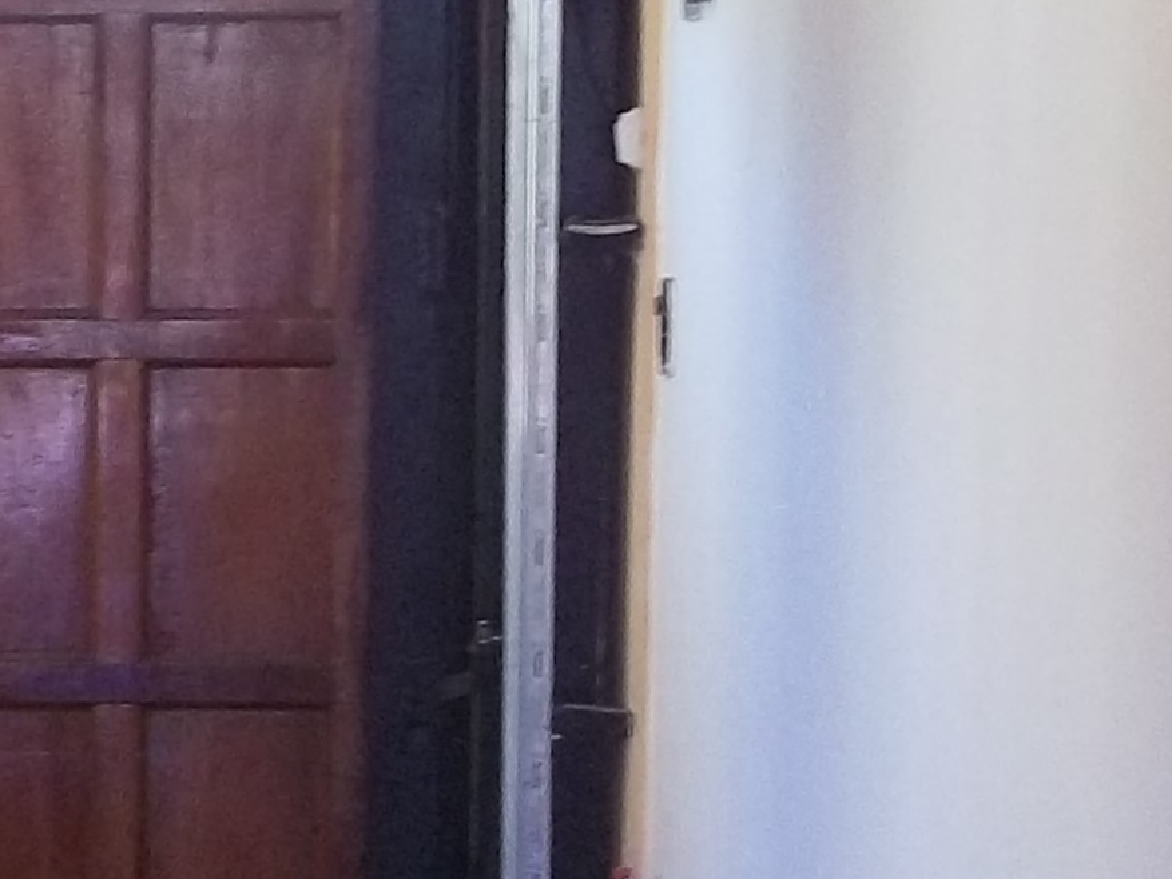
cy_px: 498
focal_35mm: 146
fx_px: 4944
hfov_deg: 13.0
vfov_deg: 10.2
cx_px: -406
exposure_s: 1/13
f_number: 2.9
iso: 160
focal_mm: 5.7
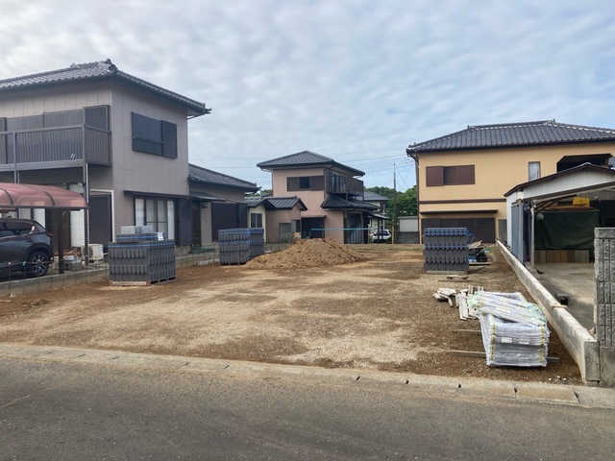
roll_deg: +0.4
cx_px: 308
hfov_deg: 63.4
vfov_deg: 49.7
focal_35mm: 28
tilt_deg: -0.2
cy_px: 230
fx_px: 497
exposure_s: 1/1656
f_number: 1.8
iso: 20
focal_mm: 3.99
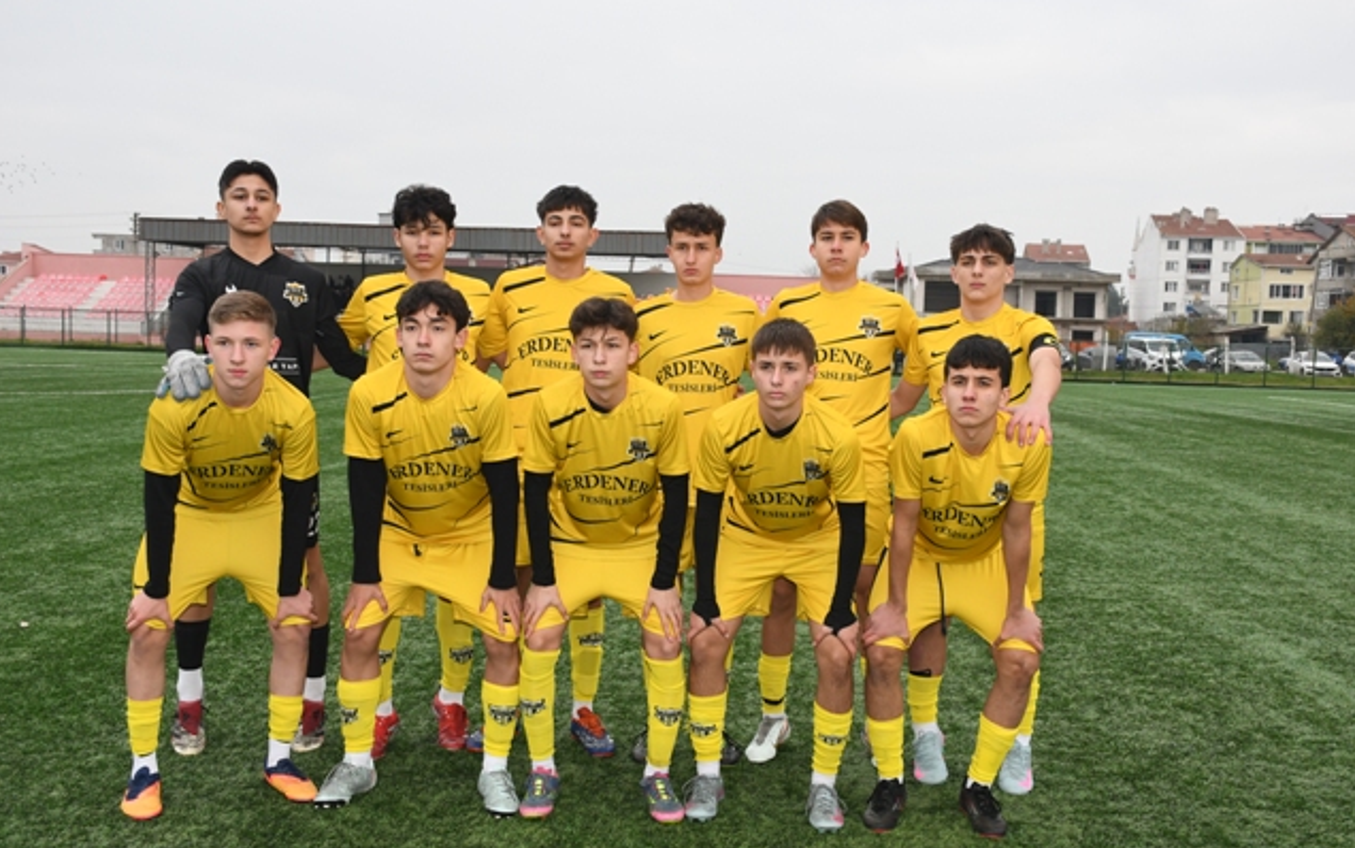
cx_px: 678
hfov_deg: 49.3
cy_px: 431
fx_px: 1478
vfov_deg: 32.0
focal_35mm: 40
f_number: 7.1
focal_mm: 26
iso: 800
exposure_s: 1/250
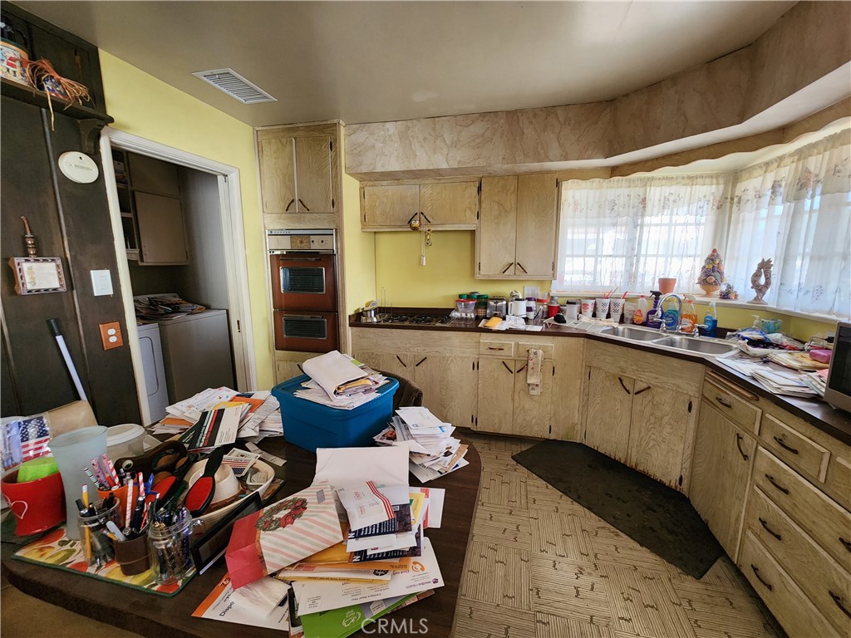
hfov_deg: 106.2
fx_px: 320
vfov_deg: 89.9
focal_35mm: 13
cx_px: 426
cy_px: 319
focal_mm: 2.2
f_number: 2.2
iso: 320
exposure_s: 1/40
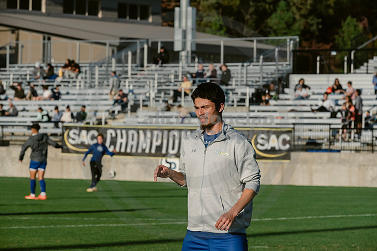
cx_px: 188
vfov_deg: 6.9
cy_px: 126
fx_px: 2095
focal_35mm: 200
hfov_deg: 10.3
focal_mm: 200
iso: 1250
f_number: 10
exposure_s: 1/4000
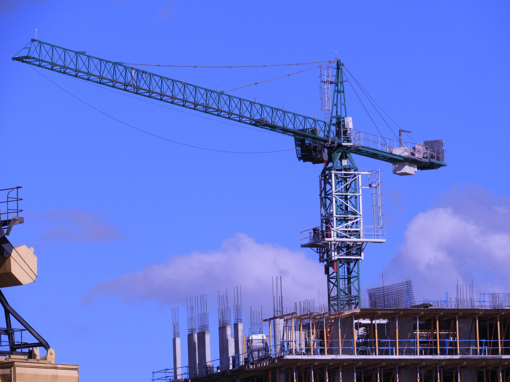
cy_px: 191
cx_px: 255
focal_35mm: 360
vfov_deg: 4.1
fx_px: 5304
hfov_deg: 5.5
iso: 100
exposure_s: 1/1250
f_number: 5.6
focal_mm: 64.5
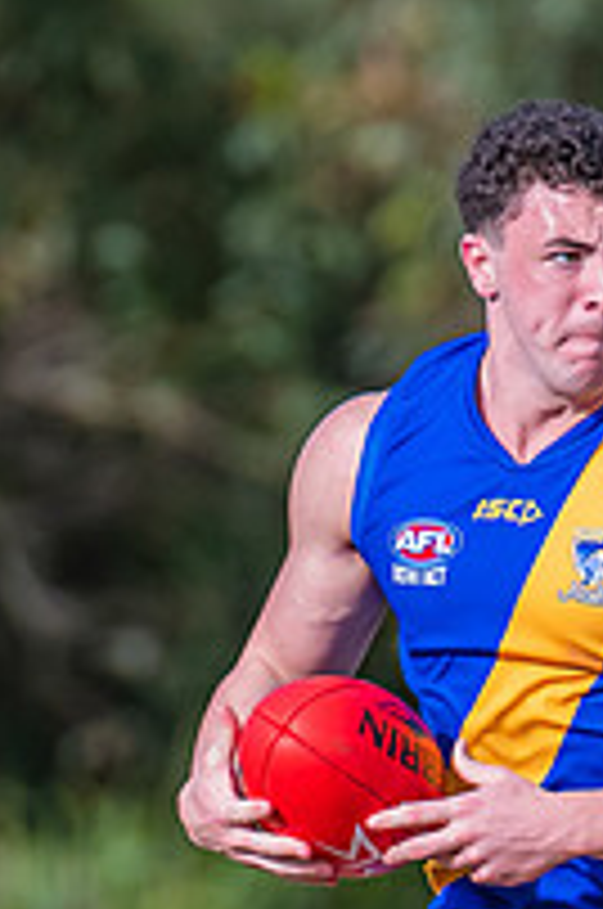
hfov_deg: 0.7
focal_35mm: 2011
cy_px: 946
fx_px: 50697
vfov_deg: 1.0
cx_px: 55
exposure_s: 1/2000
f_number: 5.6
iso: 800
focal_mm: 420
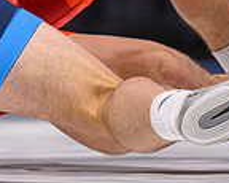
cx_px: -160
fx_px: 4389
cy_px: -18
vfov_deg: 2.4
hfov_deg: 3.0
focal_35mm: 648
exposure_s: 1/800
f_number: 2.8
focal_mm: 140
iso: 6400
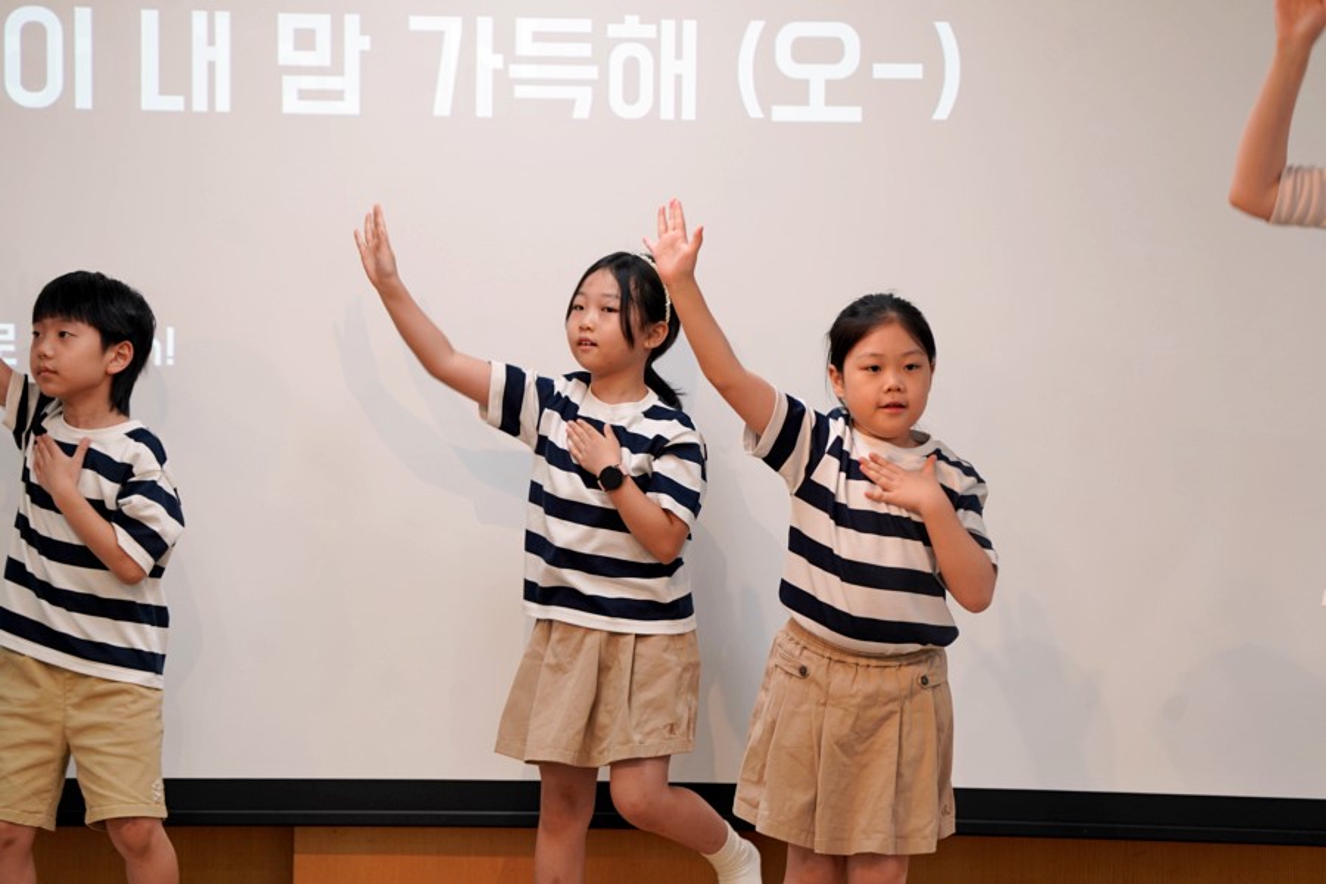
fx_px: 6629
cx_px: 663
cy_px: 442
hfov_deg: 11.4
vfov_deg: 7.6
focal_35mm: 180
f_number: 4
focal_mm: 180
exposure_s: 1/200
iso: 800
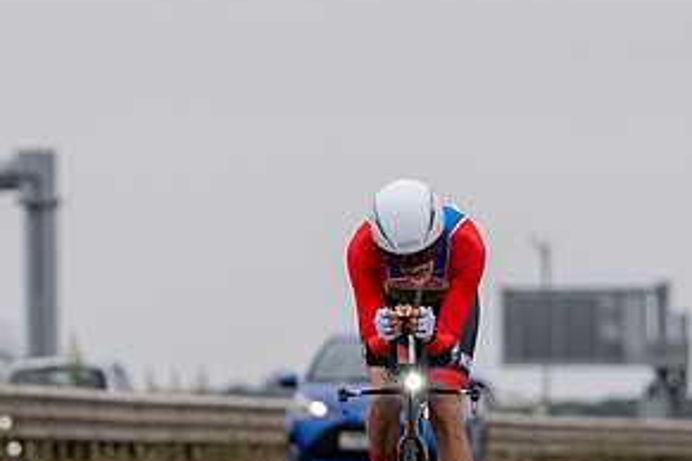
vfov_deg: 1.9
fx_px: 13973
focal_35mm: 727
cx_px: 378
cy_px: 740
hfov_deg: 2.8
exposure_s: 1/800
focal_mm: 155
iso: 100
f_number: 3.5
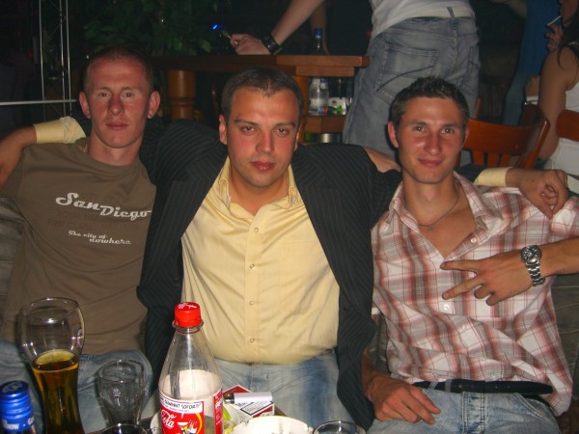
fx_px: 636
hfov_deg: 49.0
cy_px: 217
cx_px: 290
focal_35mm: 38
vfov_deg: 37.7
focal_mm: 7.9
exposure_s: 1/60
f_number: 2.8
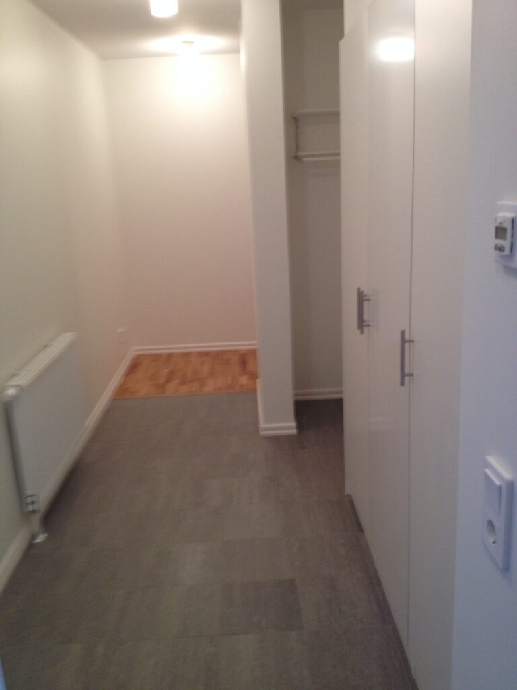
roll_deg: +3.2
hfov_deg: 40.7
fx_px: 697
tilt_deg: -14.7
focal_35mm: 35
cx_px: 258
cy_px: 345
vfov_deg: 52.6
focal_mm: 4.28
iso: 100
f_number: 2.4
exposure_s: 1/20
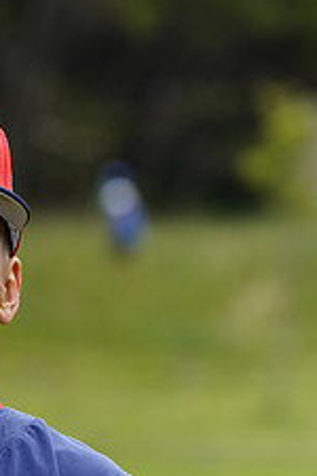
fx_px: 6604
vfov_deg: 4.1
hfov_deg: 2.7
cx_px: -86
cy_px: 533
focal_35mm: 500
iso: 100
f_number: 6.3
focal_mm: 194
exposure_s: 1/250
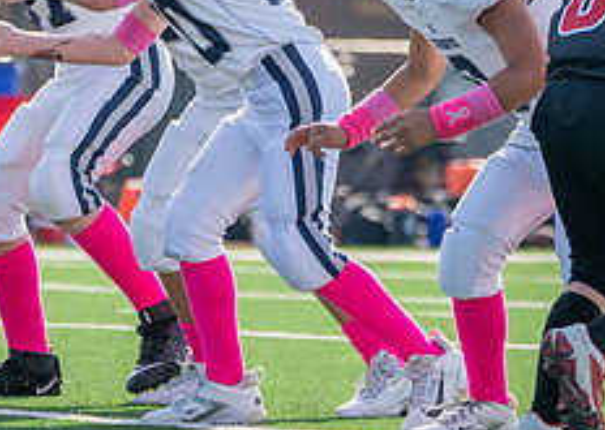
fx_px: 11736
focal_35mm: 684
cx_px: 324
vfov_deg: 2.1
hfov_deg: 3.0
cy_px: 92
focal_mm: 224
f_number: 5.6
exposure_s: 1/1250
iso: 200
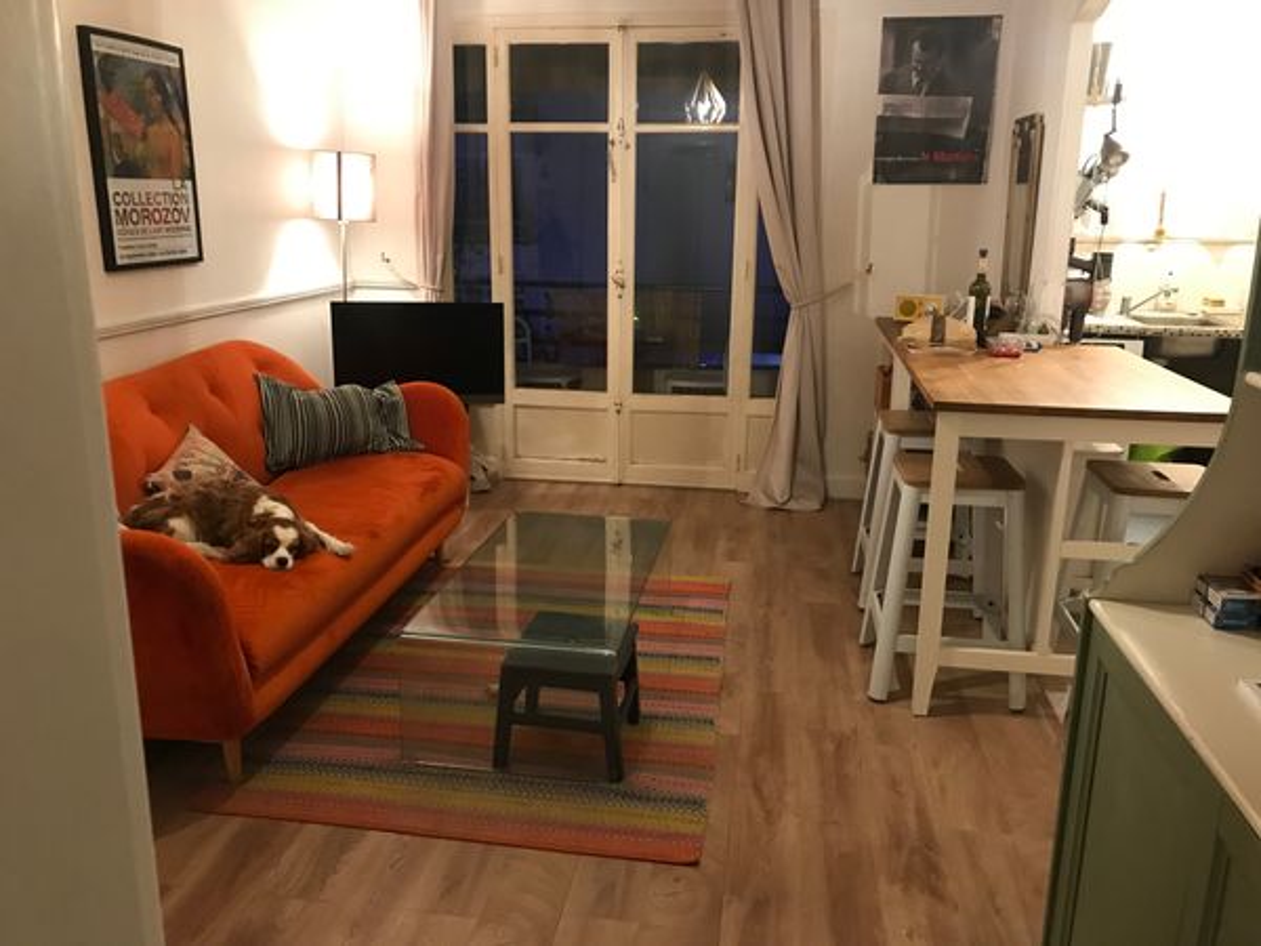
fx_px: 1020
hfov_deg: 63.4
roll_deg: -0.4
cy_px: 473
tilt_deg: -13.2
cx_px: 630
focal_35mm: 28
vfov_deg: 49.7
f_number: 1.8
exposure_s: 1/9
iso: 100
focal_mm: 3.99
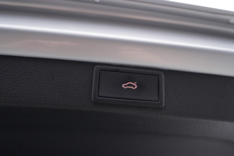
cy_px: 78
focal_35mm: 36
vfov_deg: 36.9
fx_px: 234
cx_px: 117
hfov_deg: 53.1
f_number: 3.2
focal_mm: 24
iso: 125
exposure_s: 1/40
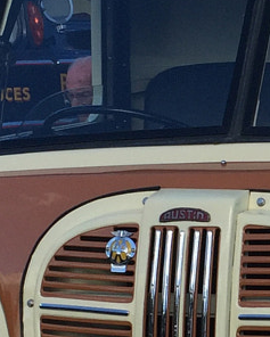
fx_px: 1527
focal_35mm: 153
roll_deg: +0.3
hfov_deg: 10.0
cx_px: 318
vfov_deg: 12.5
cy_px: 274
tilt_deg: -7.6
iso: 32
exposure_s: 1/1522
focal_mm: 4.15
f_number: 2.2
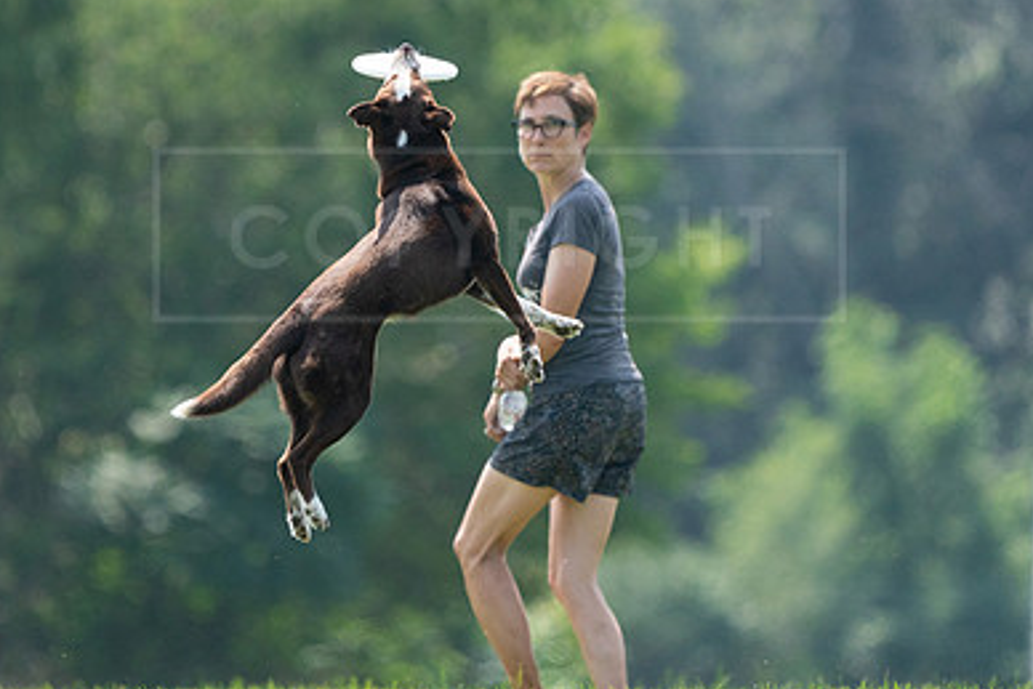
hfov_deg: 2.3
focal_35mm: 896
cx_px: 407
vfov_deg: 1.5
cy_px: 281
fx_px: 25718
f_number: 6.3
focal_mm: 600
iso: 2500
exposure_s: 1/4000
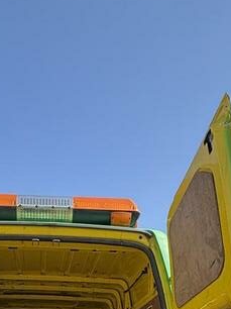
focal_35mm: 41
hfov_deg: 34.3
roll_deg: -1.4
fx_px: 365
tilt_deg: -0.9
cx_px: 56
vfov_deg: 33.2
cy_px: 405
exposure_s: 1/338
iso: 64
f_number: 2.2
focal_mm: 2.22
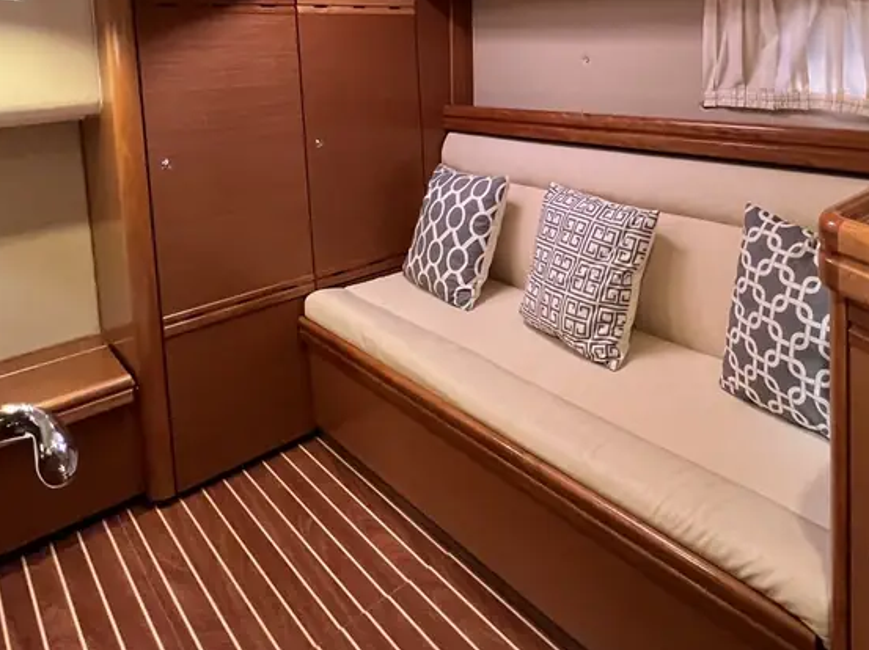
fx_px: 602
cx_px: 646
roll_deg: +0.0
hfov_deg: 67.3
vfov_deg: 51.3
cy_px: 86
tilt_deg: -6.0
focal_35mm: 24
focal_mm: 1.57
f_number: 1.8
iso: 400
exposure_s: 1/60
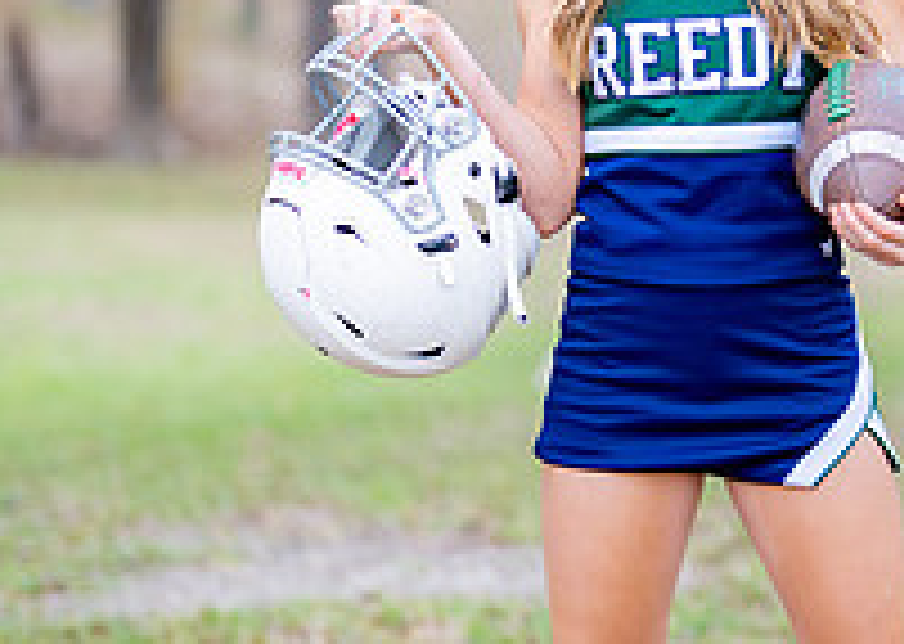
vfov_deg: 8.2
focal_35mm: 174
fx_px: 4461
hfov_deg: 11.5
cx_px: 738
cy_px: 257
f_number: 1.2
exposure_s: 1/500
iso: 800
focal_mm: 50
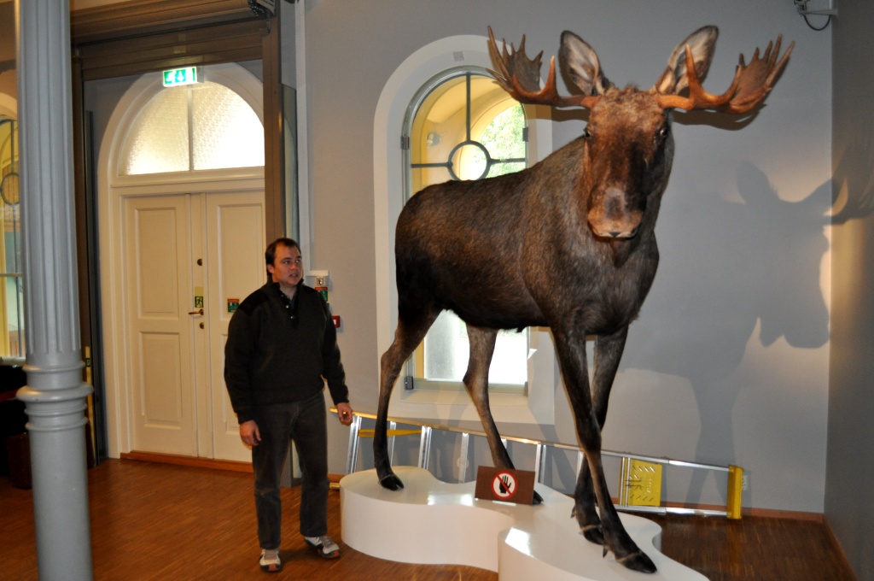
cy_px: 290
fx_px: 727
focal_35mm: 30
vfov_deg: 43.5
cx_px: 437
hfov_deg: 62.0
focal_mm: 20
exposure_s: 1/60
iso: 800
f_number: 3.8
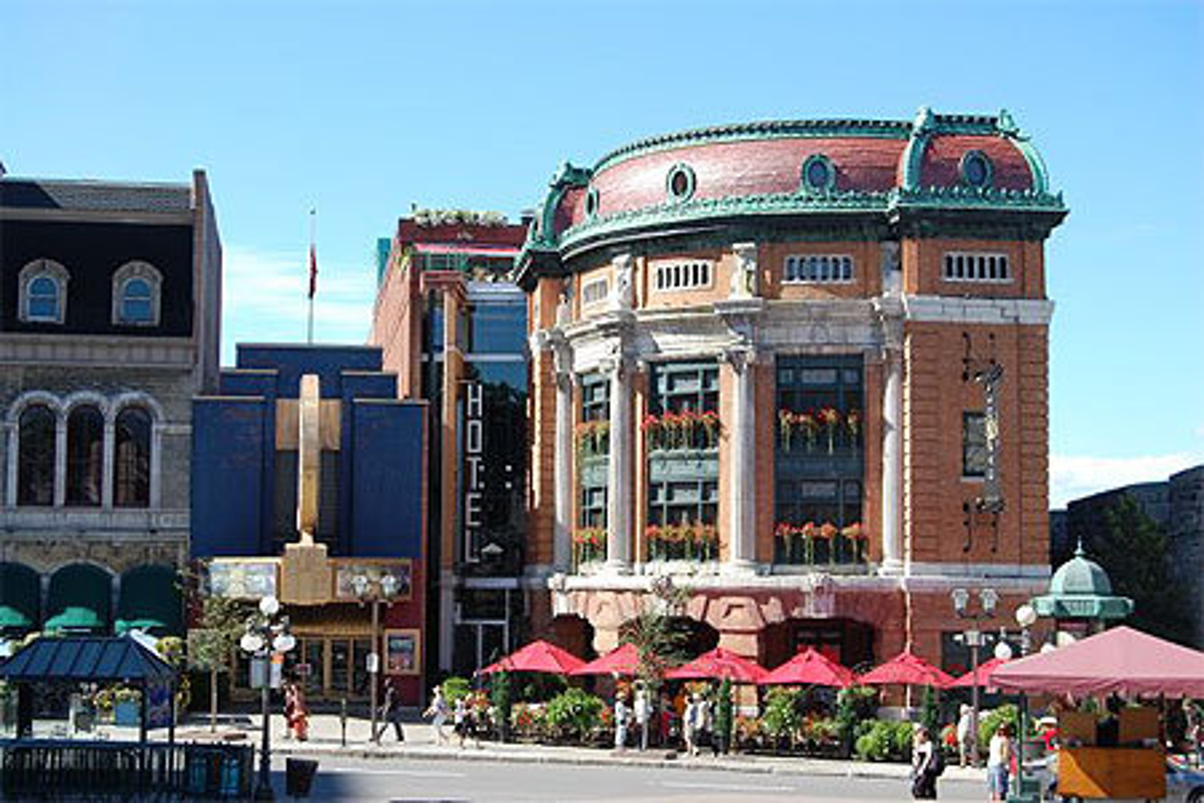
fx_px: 1906
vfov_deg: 23.8
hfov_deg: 35.1
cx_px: 602
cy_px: 402
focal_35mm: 57
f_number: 8
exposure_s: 1/250
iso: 200
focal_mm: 38
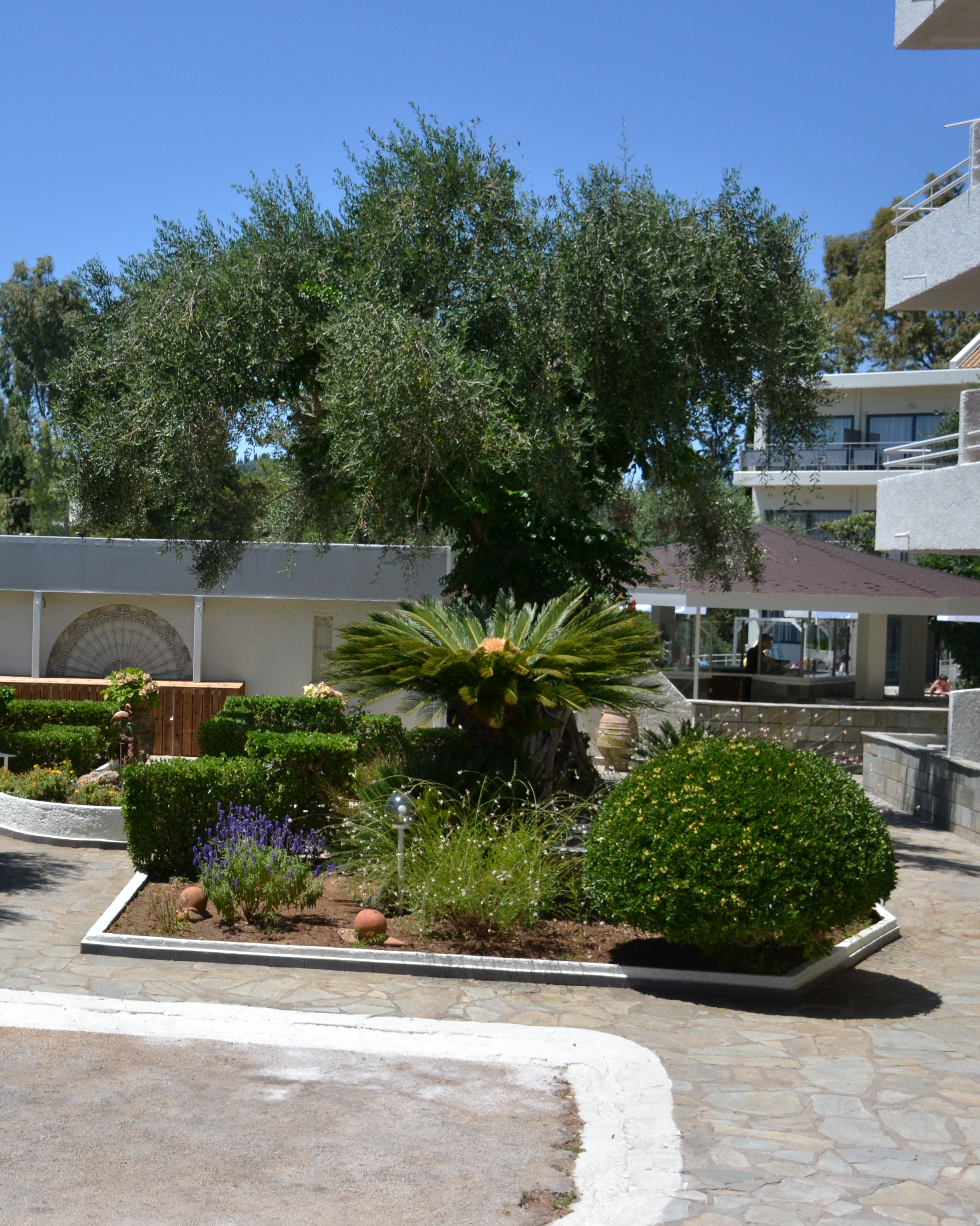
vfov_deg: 34.1
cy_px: 613
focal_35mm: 55
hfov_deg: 27.2
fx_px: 1994
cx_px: 227
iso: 500
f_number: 3.8
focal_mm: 26
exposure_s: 1/4000
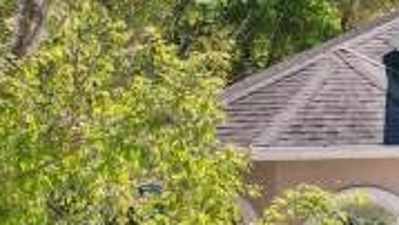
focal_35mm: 103
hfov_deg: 16.0
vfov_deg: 11.5
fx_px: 1091
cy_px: 273
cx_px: 805
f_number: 2.8
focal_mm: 8.4
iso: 100
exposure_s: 1/1500
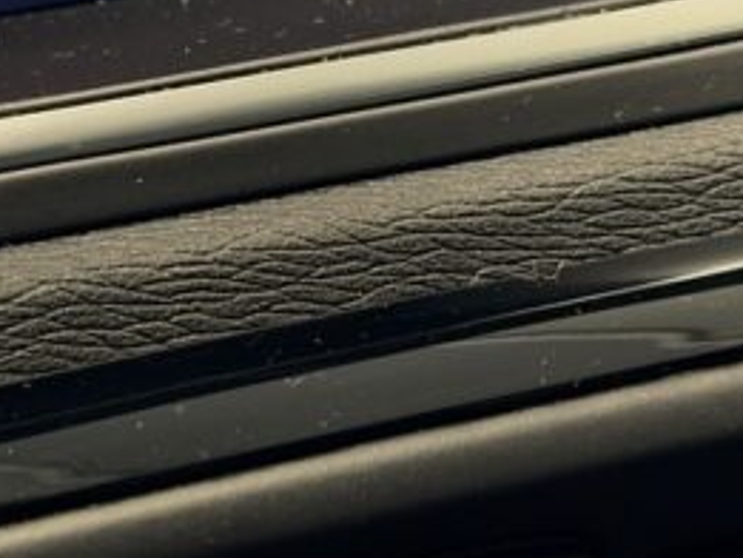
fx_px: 4037
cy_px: -273
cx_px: -151
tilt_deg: -16.9
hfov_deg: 10.3
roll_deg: +0.7
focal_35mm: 188
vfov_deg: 7.8
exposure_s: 1/37
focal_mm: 6.76
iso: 400
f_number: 1.78
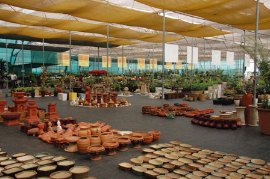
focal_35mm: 36
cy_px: 90
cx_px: 135
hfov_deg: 53.2
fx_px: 270
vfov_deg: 36.8
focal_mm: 24
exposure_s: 1/640
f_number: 9
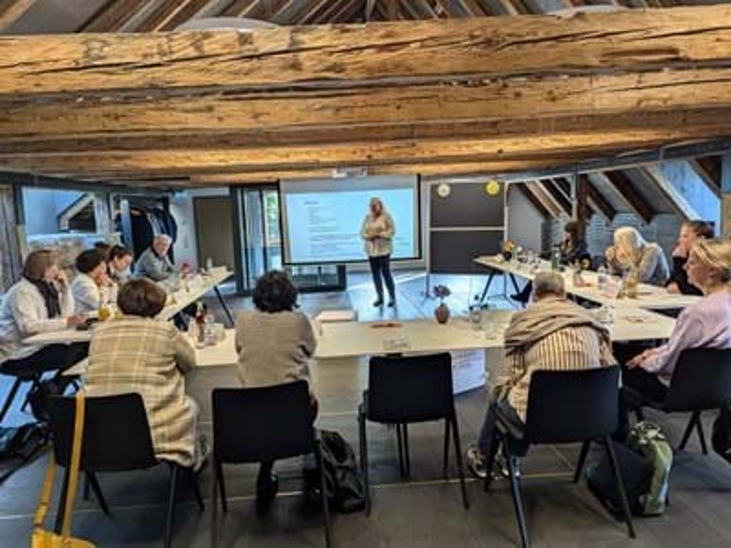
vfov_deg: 56.8
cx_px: 366
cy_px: 274
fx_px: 507
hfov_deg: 71.6
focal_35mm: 24
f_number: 1.85
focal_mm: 6.81
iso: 54
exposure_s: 1/100
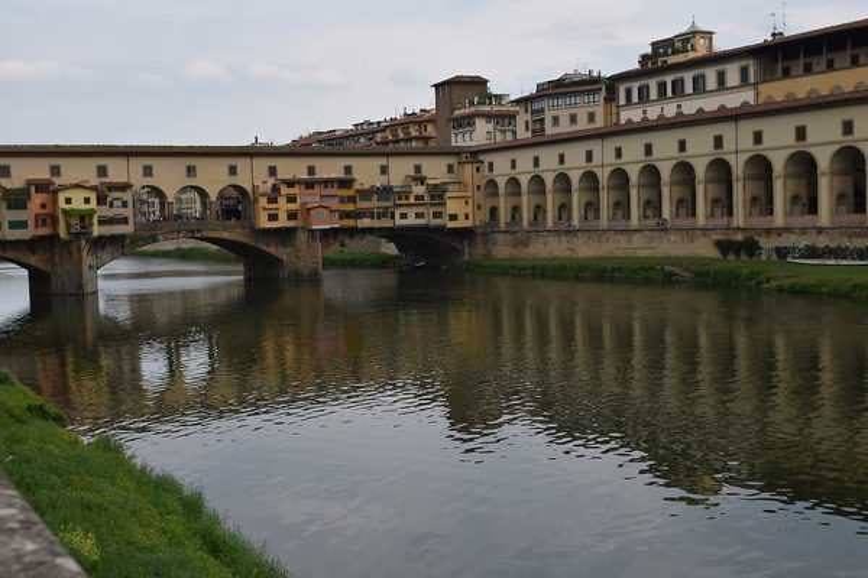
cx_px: 434
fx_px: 1013
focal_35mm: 42
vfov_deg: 31.9
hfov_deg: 46.4
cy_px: 289
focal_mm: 28
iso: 100
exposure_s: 1/1000
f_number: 4
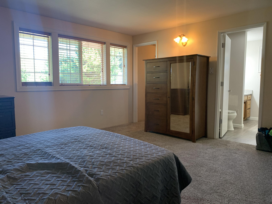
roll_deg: -0.7
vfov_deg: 53.1
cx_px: 136
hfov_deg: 67.3
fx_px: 204
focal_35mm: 26
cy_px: 102
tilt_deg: -4.6
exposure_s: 1/60
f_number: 1.8
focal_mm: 4.25
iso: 160
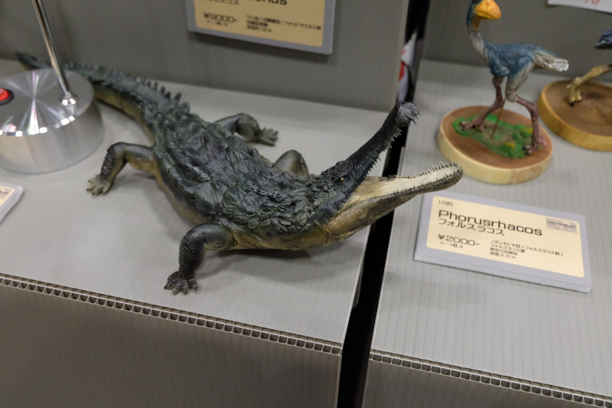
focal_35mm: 33
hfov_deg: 57.2
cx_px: 306
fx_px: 561
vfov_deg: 40.0
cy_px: 204
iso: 3200
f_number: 4
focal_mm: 22.2
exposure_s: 1/120
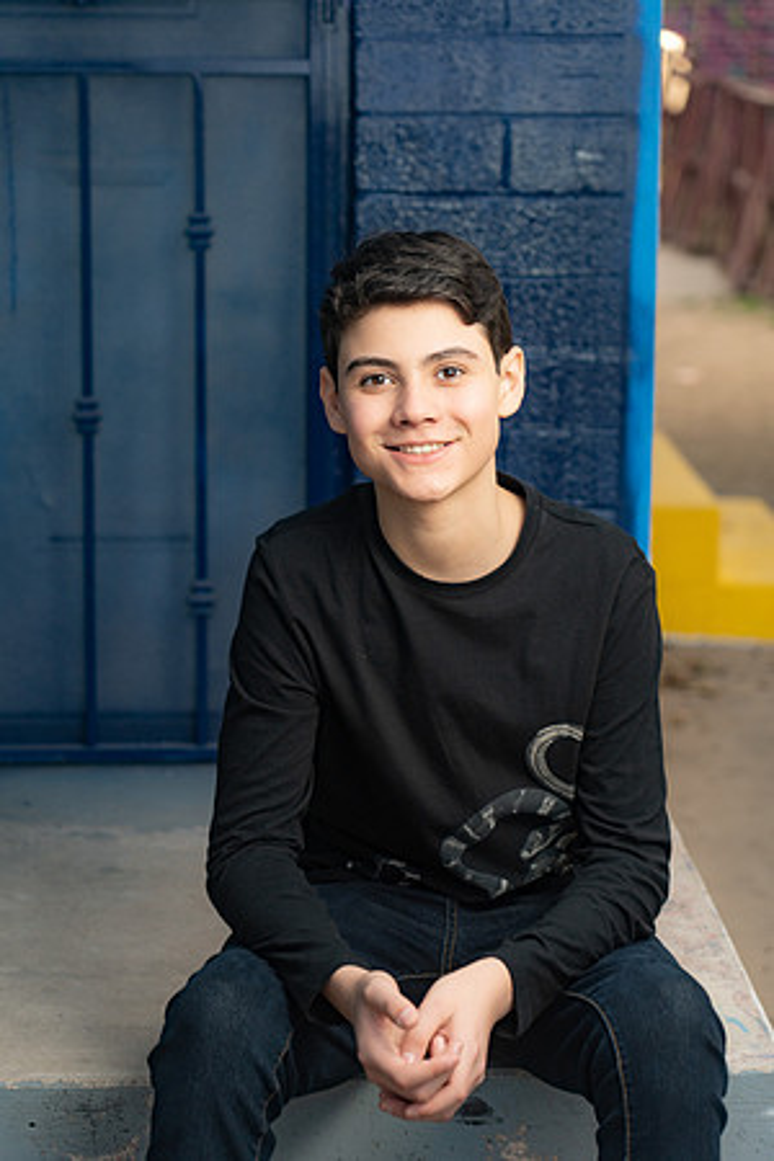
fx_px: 3386
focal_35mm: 105
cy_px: 580
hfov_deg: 13.0
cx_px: 387
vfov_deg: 19.5
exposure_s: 1/250
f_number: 4
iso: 160
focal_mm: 105
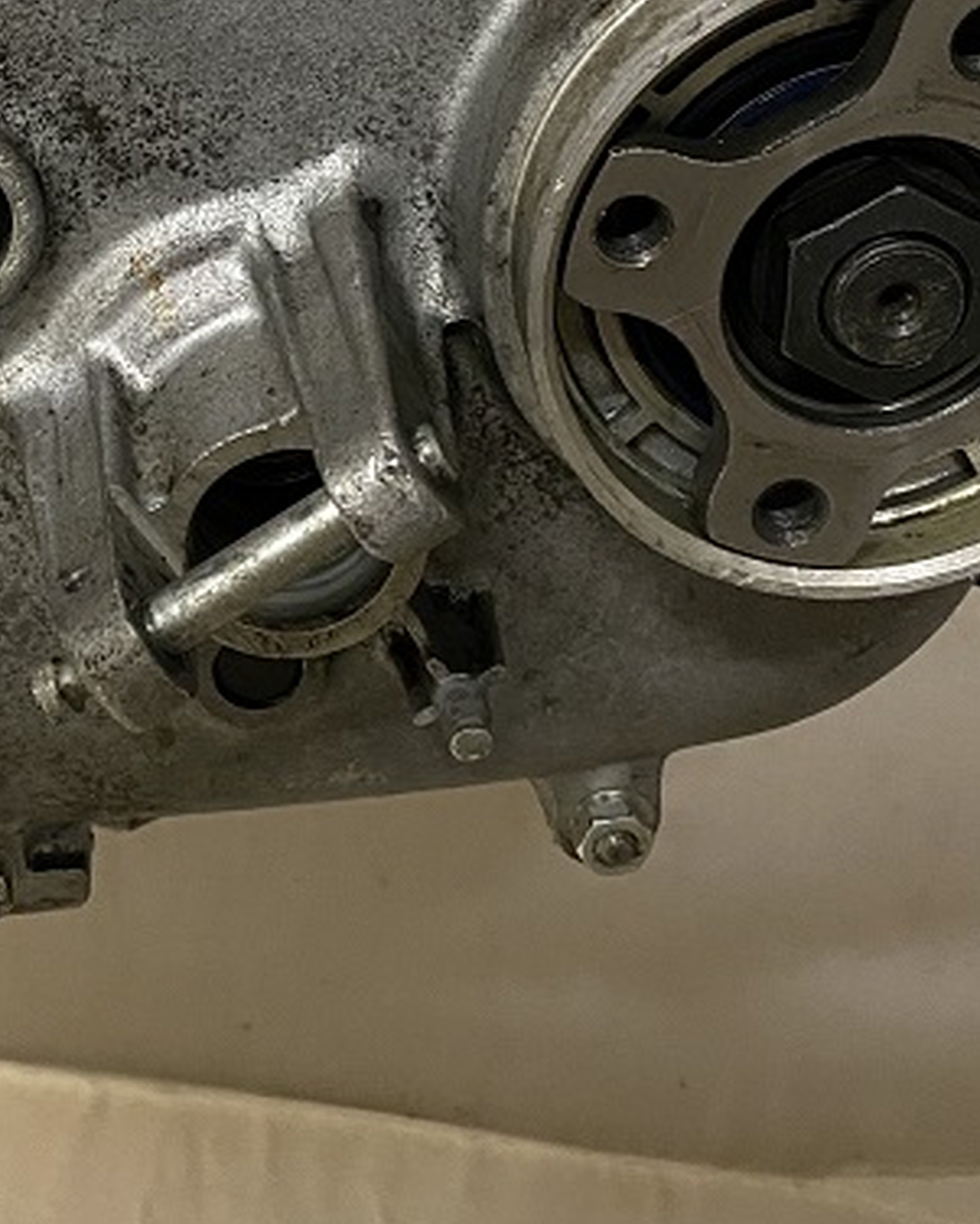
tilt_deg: -64.8
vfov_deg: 29.4
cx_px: 231
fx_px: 2283
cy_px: 256
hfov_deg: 23.9
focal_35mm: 63
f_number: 1.8
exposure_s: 1/50
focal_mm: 4.25
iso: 500
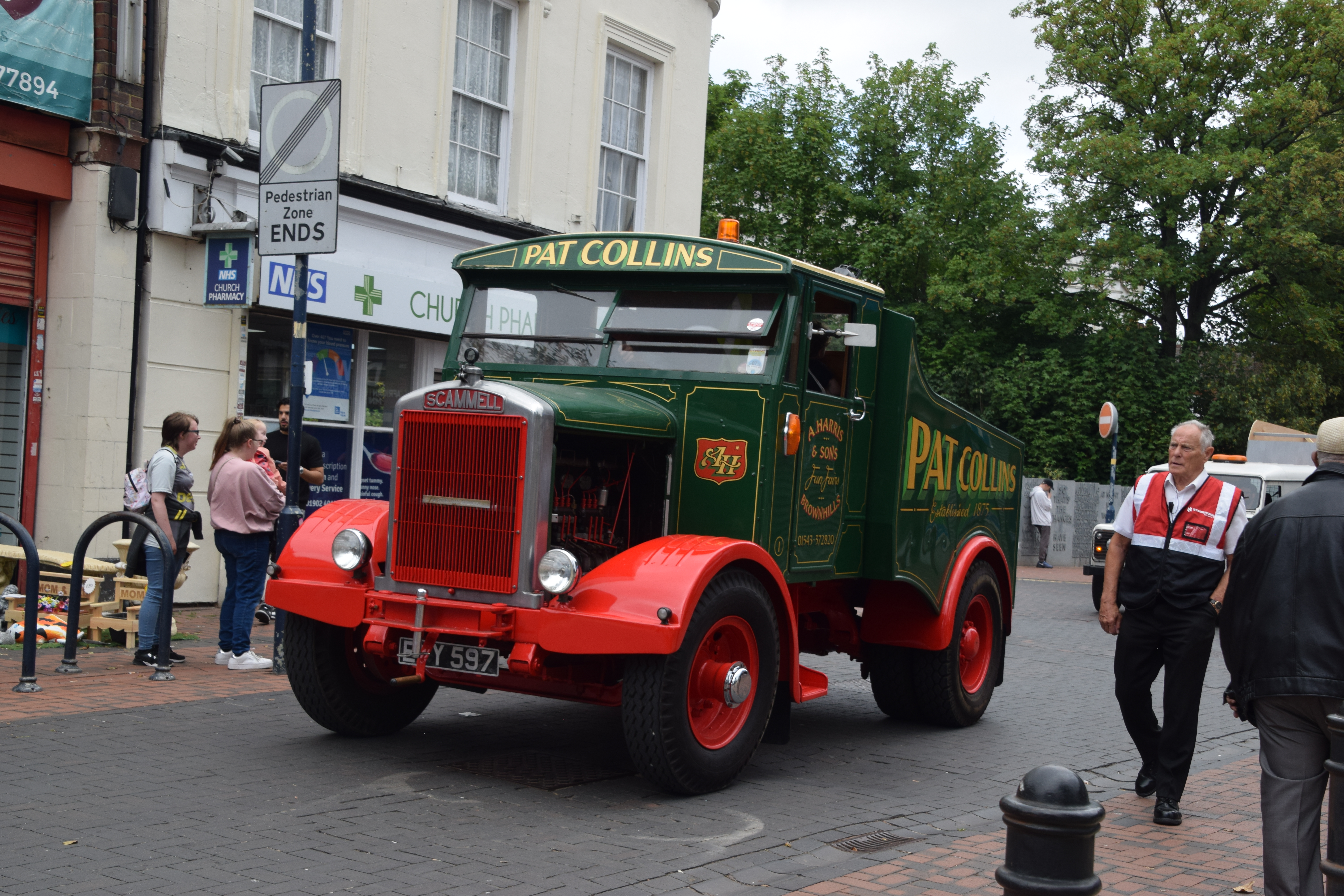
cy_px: 448
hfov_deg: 43.6
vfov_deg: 29.9
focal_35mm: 45
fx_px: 1680
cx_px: 672
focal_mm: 30
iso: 280
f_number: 8
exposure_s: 1/250
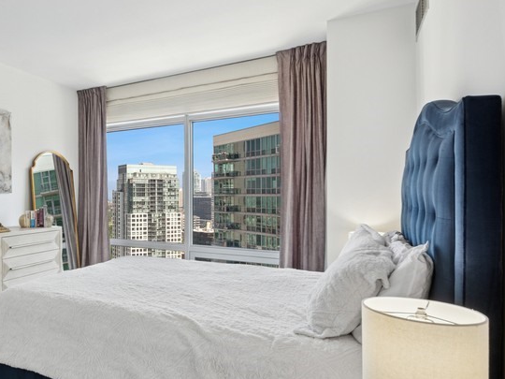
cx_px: 101
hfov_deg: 65.2
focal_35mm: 24
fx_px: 350
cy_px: 197
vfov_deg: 56.8
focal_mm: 10
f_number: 11
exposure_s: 1/25
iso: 200
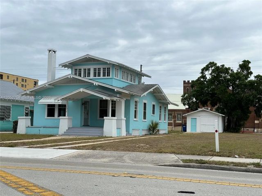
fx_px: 363
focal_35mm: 48
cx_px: 131
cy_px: 98
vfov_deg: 30.3
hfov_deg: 39.7
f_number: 1.78
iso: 64
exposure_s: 1/2667
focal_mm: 6.86
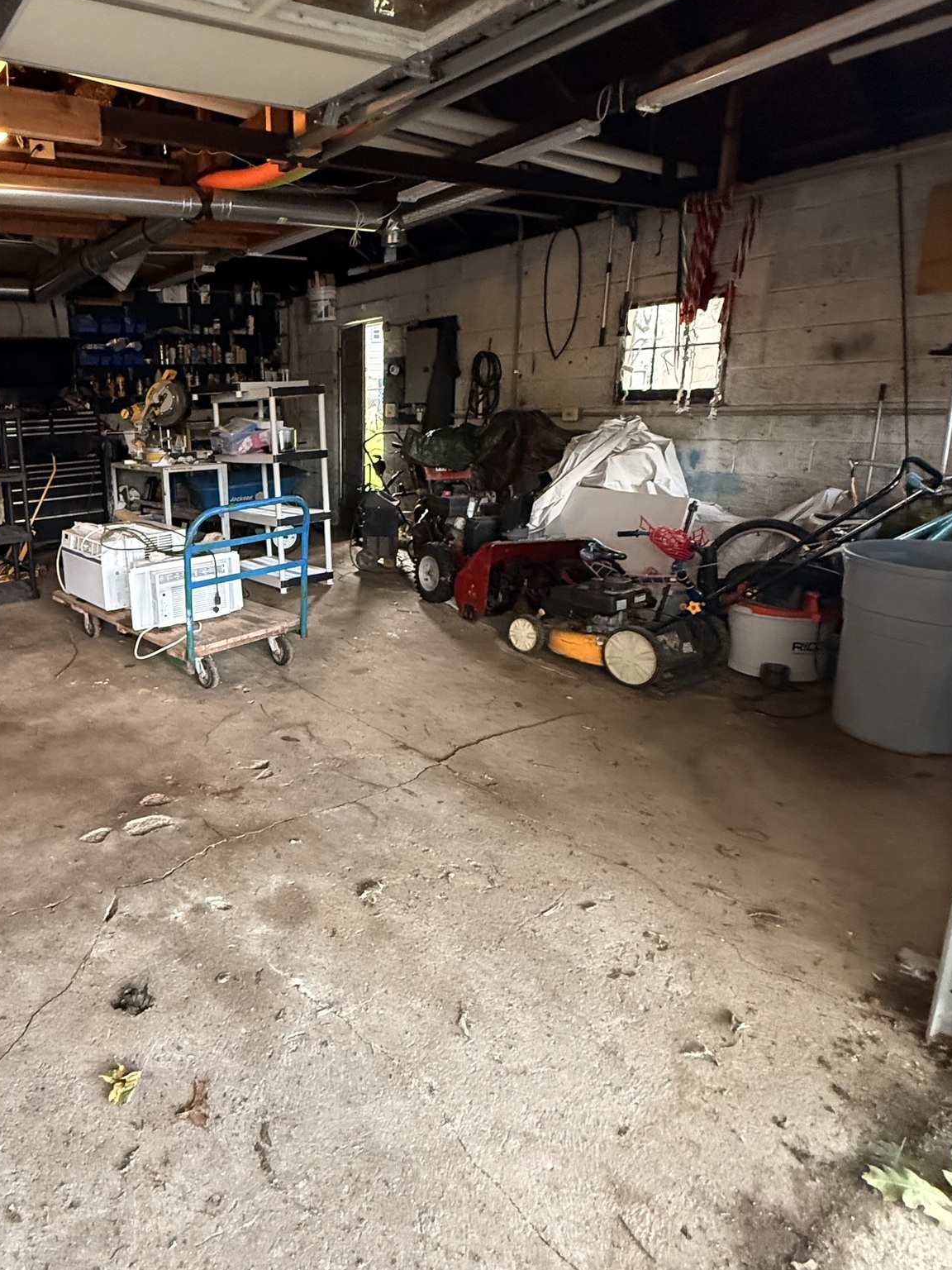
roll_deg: +1.0
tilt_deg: -12.3
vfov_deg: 78.9
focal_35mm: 21
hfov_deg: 60.1
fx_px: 770
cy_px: 587
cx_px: 242
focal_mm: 2.22
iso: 800
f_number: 2.2
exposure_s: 1/60
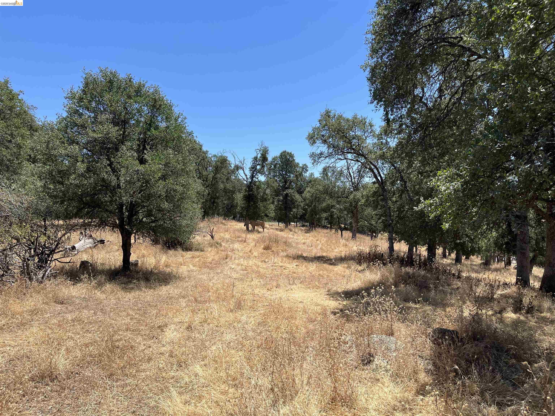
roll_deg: +0.3
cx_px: 278
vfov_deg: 53.1
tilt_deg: +0.0
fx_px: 417
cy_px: 208
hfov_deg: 67.3
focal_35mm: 26
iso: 50
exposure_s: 1/2755
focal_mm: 5.1
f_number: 1.6
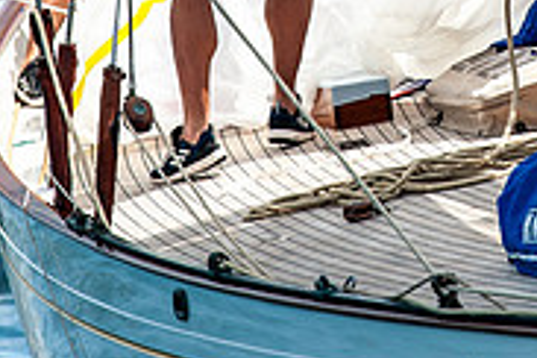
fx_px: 14200
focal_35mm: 952
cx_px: 443
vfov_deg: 1.4
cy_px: -167
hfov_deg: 2.2
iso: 250
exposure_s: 1/2500
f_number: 5
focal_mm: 300
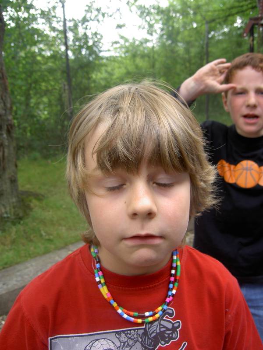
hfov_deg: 36.8
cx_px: 132
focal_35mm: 39
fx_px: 395
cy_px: 175
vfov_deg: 47.9
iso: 100
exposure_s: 1/100
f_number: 2.8
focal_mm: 8
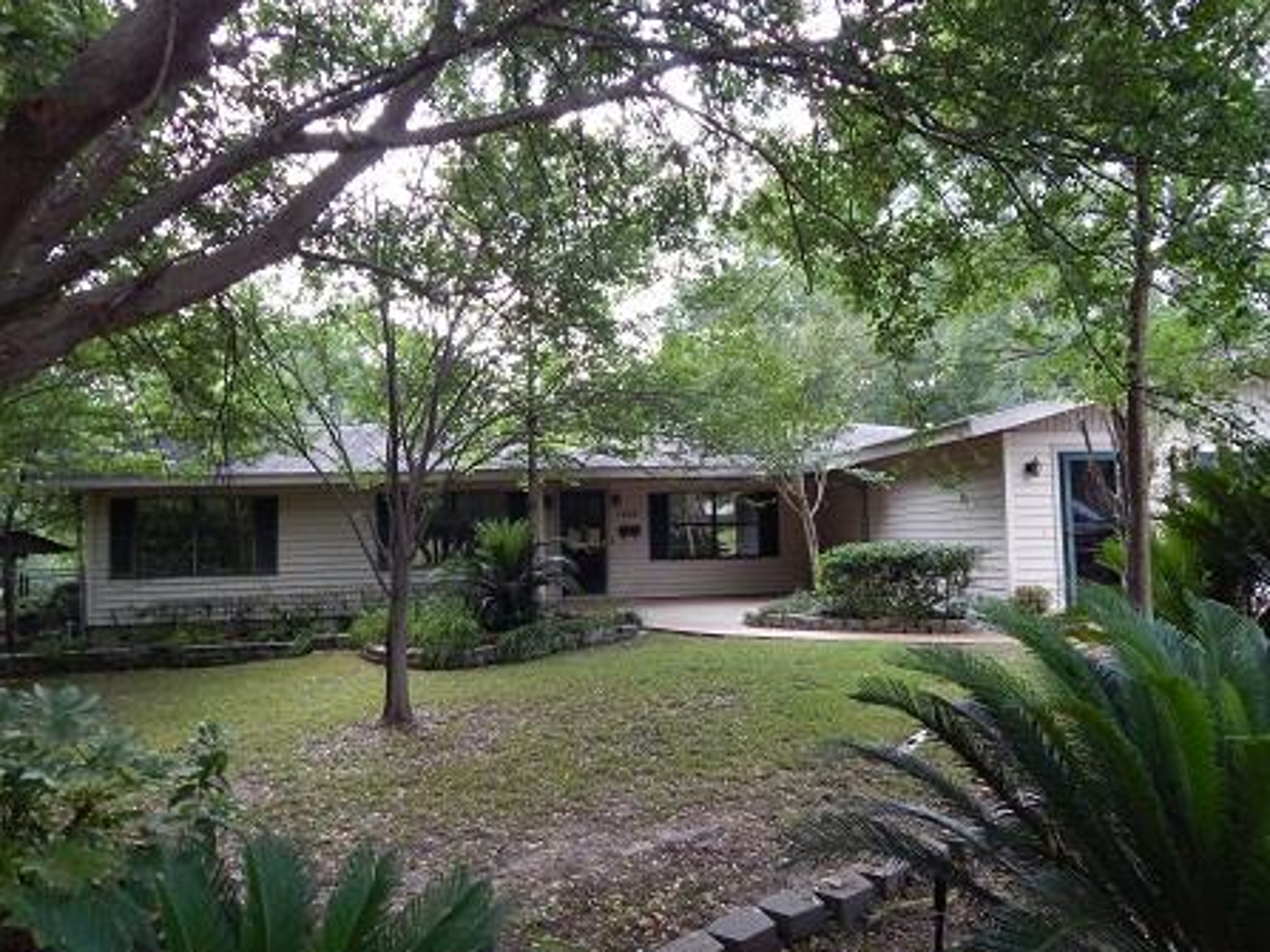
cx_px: 659
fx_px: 880
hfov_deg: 71.6
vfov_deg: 56.8
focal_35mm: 24
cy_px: 492
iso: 125
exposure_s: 1/100
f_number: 3
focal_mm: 4
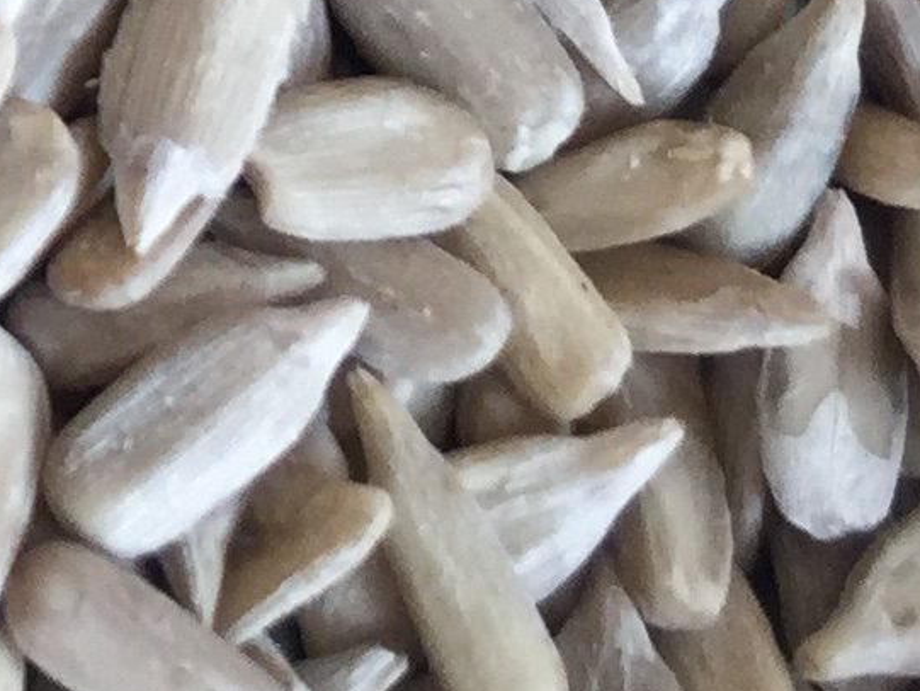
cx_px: -1039
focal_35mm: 175
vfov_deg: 8.2
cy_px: -568
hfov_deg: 10.2
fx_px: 4652
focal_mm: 4.15
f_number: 2.2
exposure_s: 1/100
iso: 50
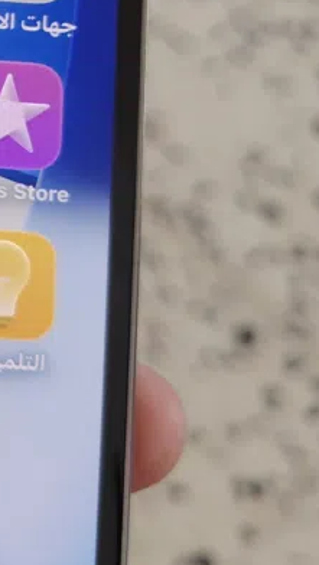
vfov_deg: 22.7
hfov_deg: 11.9
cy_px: 35
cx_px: -313
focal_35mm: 91
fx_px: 1366
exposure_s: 1/100
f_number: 1.75
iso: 1169
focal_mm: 5.25
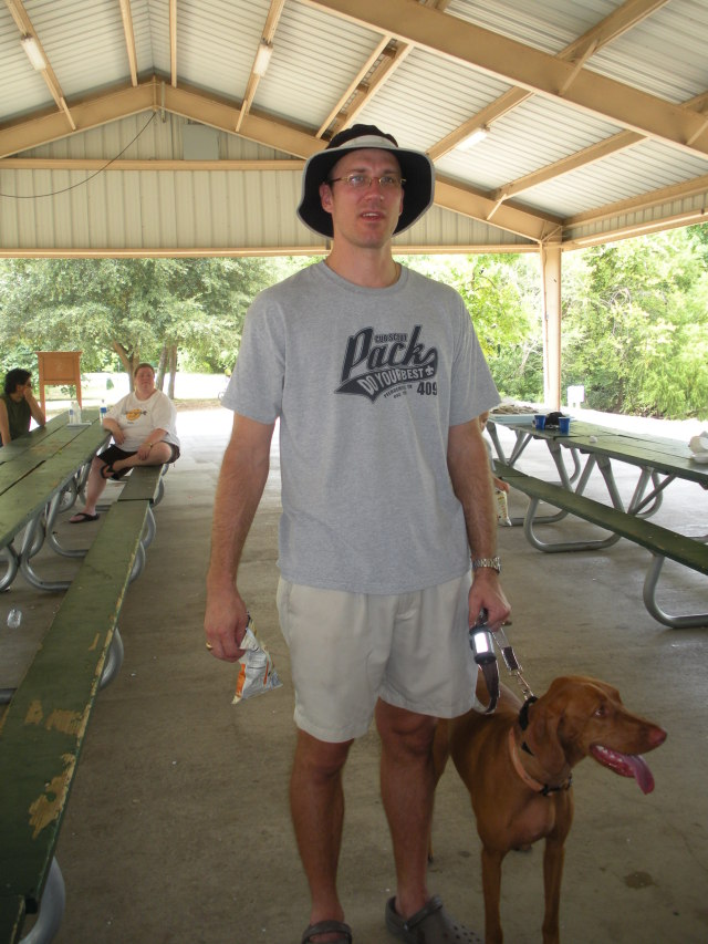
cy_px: 472
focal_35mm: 36
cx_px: 354
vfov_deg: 51.3
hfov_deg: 39.7
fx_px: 981
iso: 83
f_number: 3.5
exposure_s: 1/57.4
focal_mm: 6.3
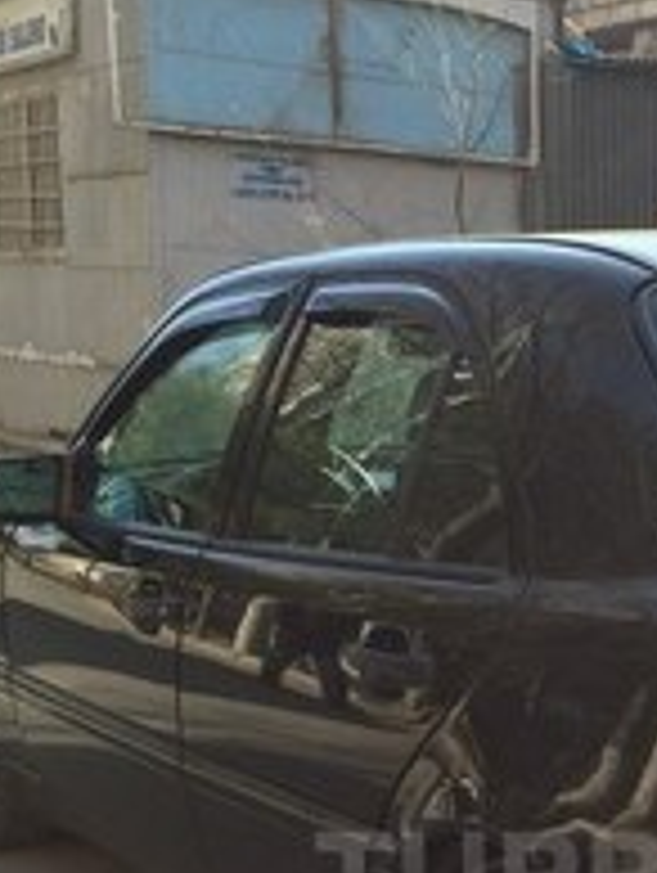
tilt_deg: -16.6
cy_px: 882
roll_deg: -0.5
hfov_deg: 19.4
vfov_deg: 25.0
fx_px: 1869
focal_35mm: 74
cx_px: 662
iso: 32
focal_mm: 4.15
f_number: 2.2
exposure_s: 1/774
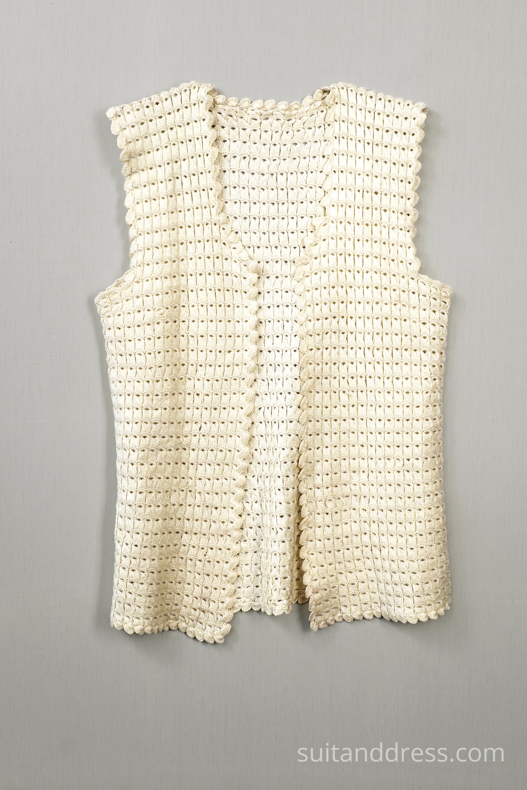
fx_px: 1054
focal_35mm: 48
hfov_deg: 28.1
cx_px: 264
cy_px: 395
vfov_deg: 41.1
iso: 320
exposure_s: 1/80
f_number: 7.1
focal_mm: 32
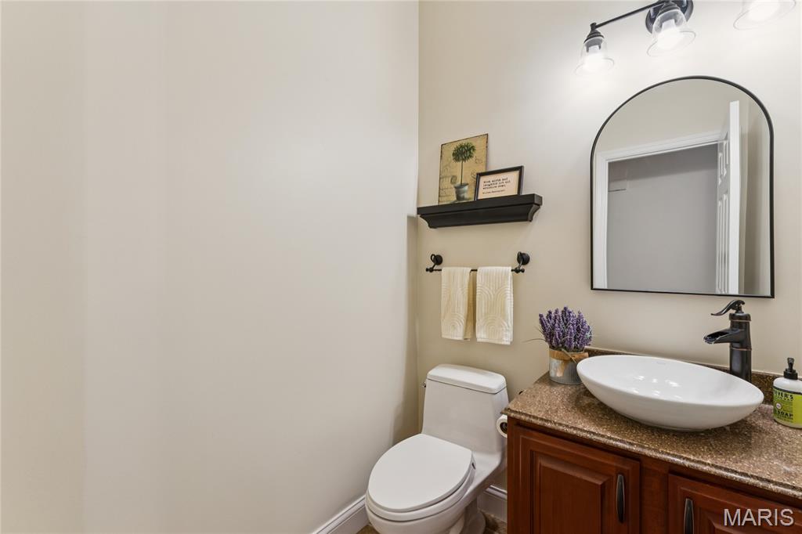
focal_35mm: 16
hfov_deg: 97.5
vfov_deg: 74.4
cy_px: 267
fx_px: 352
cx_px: 401
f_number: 13
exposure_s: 1/2.5
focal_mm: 15.8
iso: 320
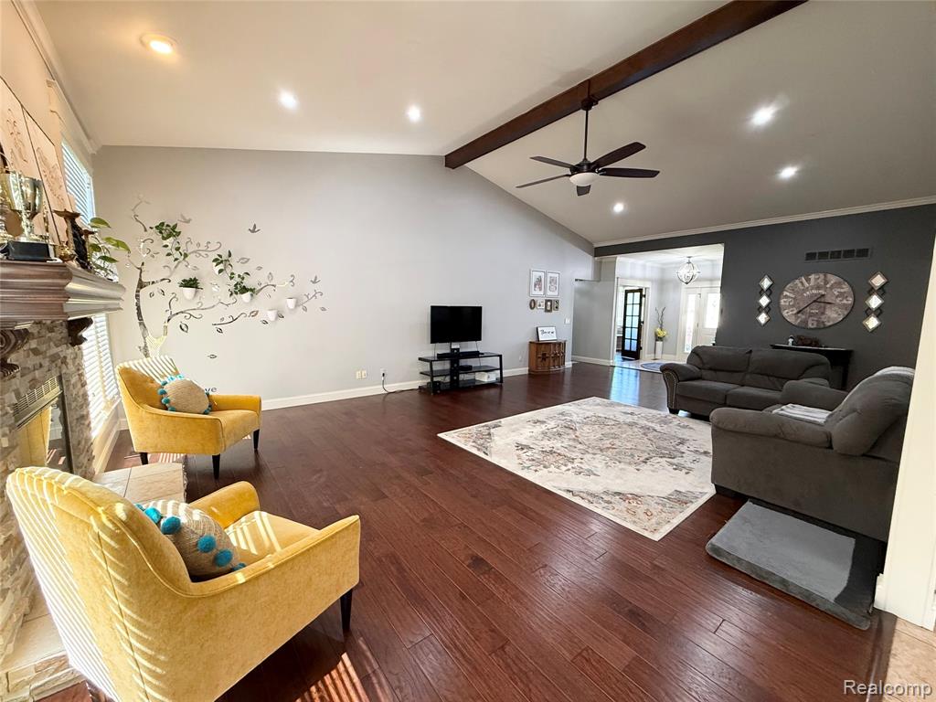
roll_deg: -0.9
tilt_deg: -6.3
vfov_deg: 85.7
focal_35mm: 14
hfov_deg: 102.1
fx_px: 379
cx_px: 468
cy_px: 351
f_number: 2.2
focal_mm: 2.22
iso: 320
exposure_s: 1/60
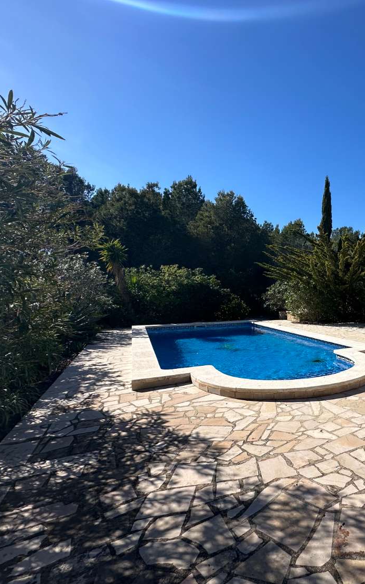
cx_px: 332
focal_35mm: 20
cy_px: 295
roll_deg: +0.3
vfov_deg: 85.1
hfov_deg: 52.1
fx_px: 318
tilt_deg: -0.2
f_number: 2.2
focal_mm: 2.22
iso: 50
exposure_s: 1/2304
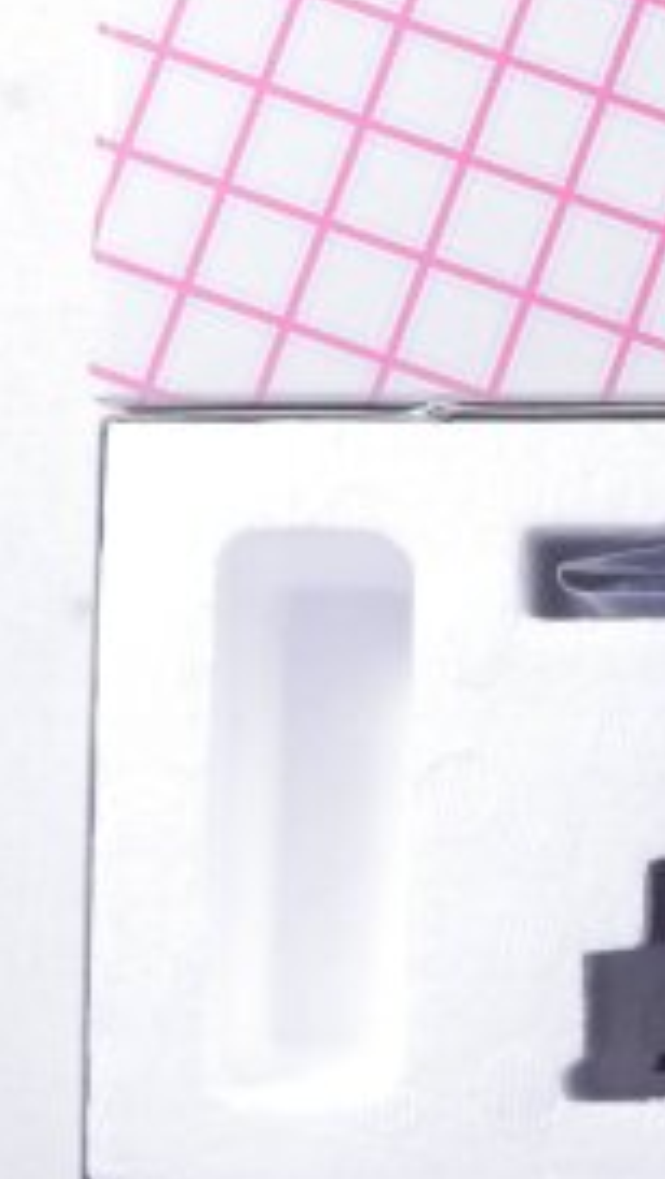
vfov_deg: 13.6
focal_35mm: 158
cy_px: 441
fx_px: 4942
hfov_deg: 7.5
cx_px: 1205
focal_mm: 11.9
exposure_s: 1/160
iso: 640
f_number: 4.4
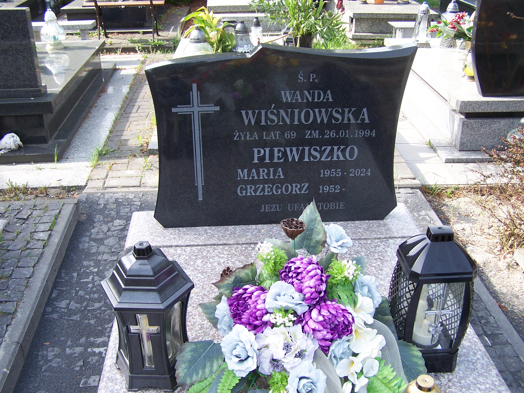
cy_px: 196
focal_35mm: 38
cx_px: 262
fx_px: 575
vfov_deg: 37.7
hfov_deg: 49.0
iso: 80
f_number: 2.8
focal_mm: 6.3
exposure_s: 1/200
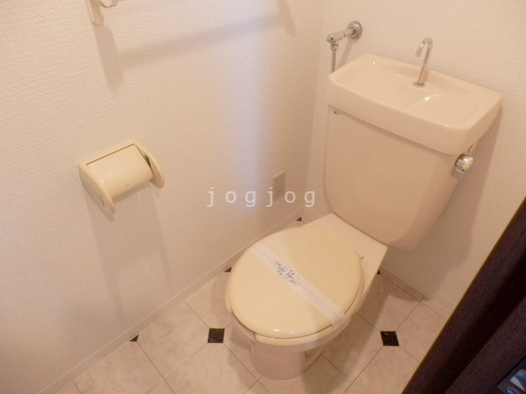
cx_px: 263
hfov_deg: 71.6
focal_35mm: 24
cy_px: 197
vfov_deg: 56.8
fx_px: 365
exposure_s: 1/30
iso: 200
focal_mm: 4.2
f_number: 3
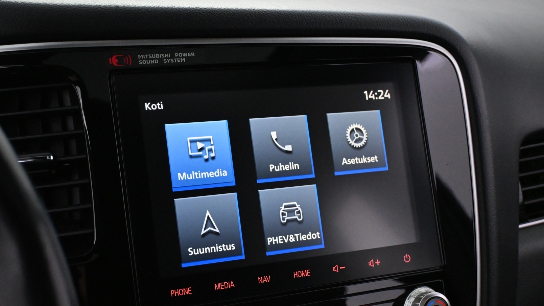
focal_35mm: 59
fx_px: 844
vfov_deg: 20.5
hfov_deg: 35.7
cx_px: 271
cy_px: 166
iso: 4500
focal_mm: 37
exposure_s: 1/60
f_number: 5.3
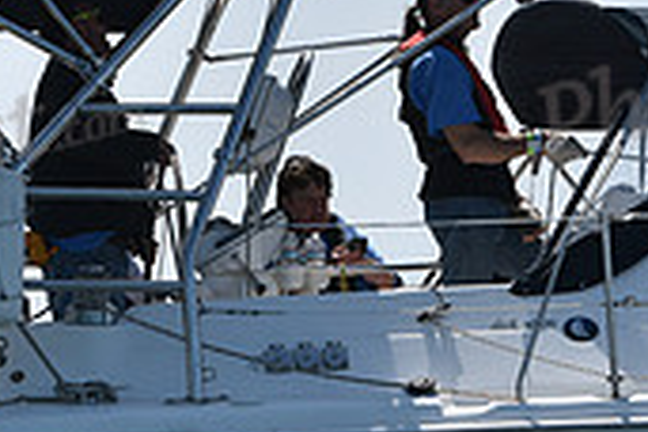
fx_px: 4878
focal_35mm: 271
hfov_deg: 7.6
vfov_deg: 5.1
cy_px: 313
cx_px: 345
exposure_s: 1/800
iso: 320
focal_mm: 80
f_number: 6.3
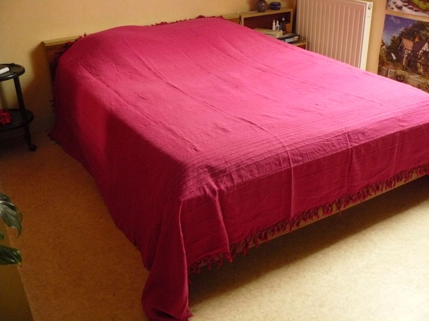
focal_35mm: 36
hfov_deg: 51.4
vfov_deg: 39.7
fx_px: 446
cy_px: 160
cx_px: 214
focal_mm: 6
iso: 400
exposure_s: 1/10
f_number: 2.8
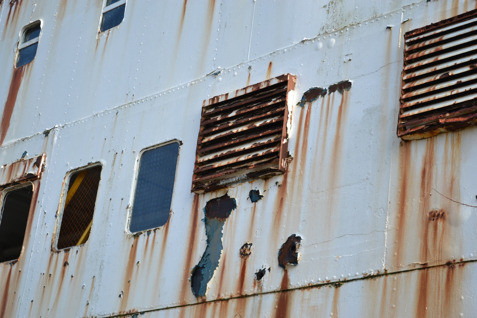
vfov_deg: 16.5
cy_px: 159
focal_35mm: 82
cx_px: 238
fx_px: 1093
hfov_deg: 24.6
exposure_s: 1/200
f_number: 7.1
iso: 100
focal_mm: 55
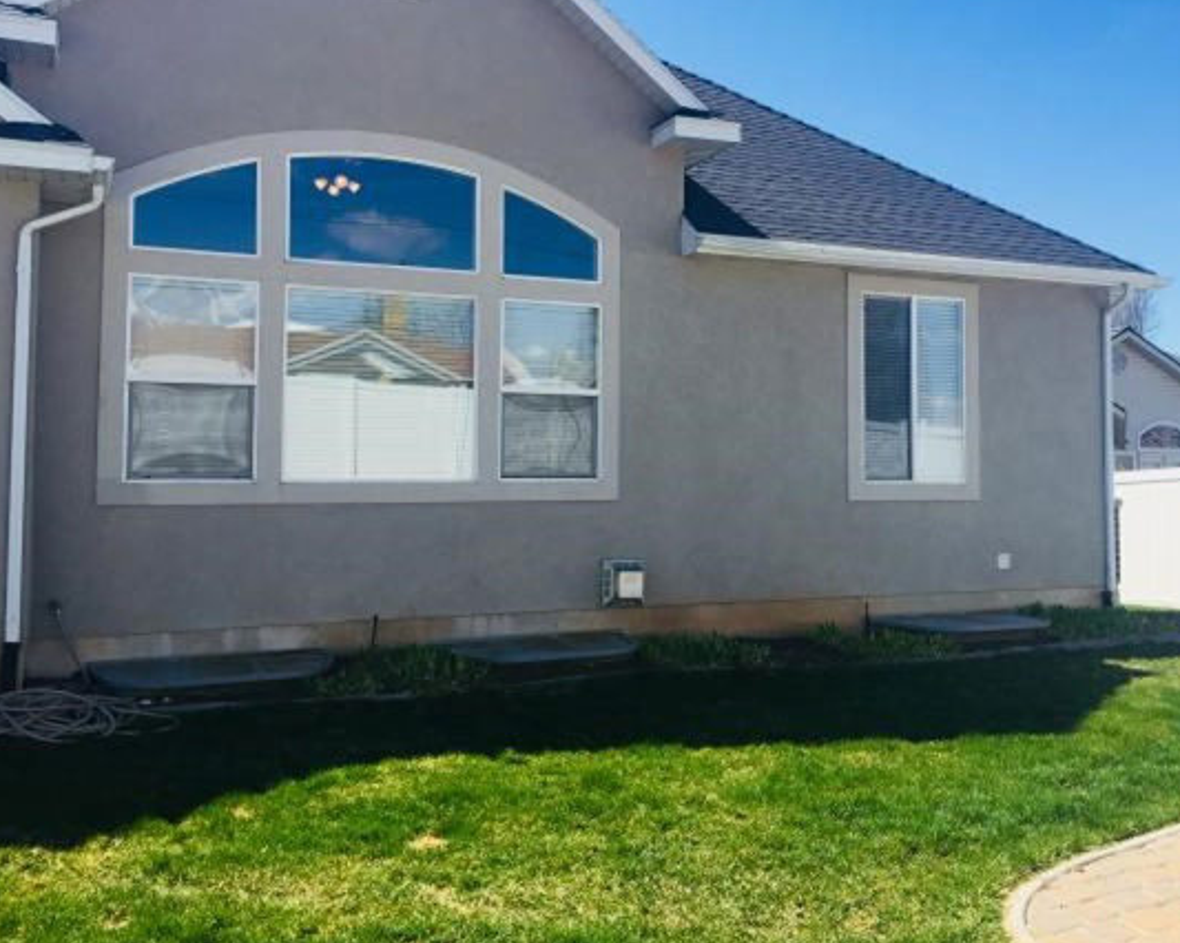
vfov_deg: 43.3
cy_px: 432
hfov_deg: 52.7
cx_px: 664
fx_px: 1187
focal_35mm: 34
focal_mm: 4.15
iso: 32
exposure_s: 1/1464
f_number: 2.2
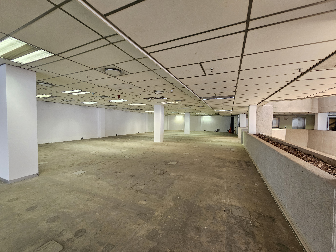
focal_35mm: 13
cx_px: 168
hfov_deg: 106.2
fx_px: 126
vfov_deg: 89.9
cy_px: 126
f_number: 2.2
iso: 200
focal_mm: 2.2
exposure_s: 1/50
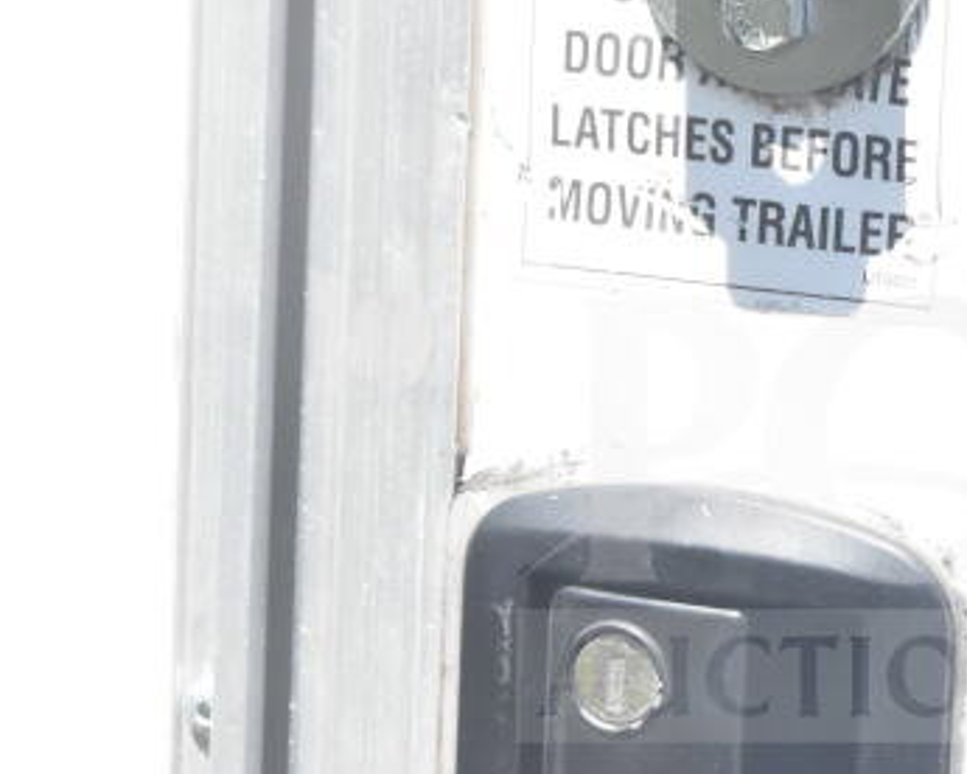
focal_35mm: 179
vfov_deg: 8.6
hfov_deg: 10.7
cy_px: 519
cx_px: 830
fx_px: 5123
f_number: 13
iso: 1600
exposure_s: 1/640
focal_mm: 48
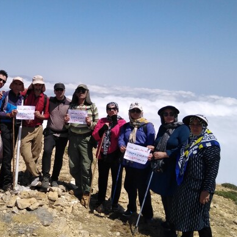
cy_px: 112
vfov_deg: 40.9
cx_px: 59
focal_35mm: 41
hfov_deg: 39.8
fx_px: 318
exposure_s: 1/3630
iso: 103
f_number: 1.8
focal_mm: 3.59
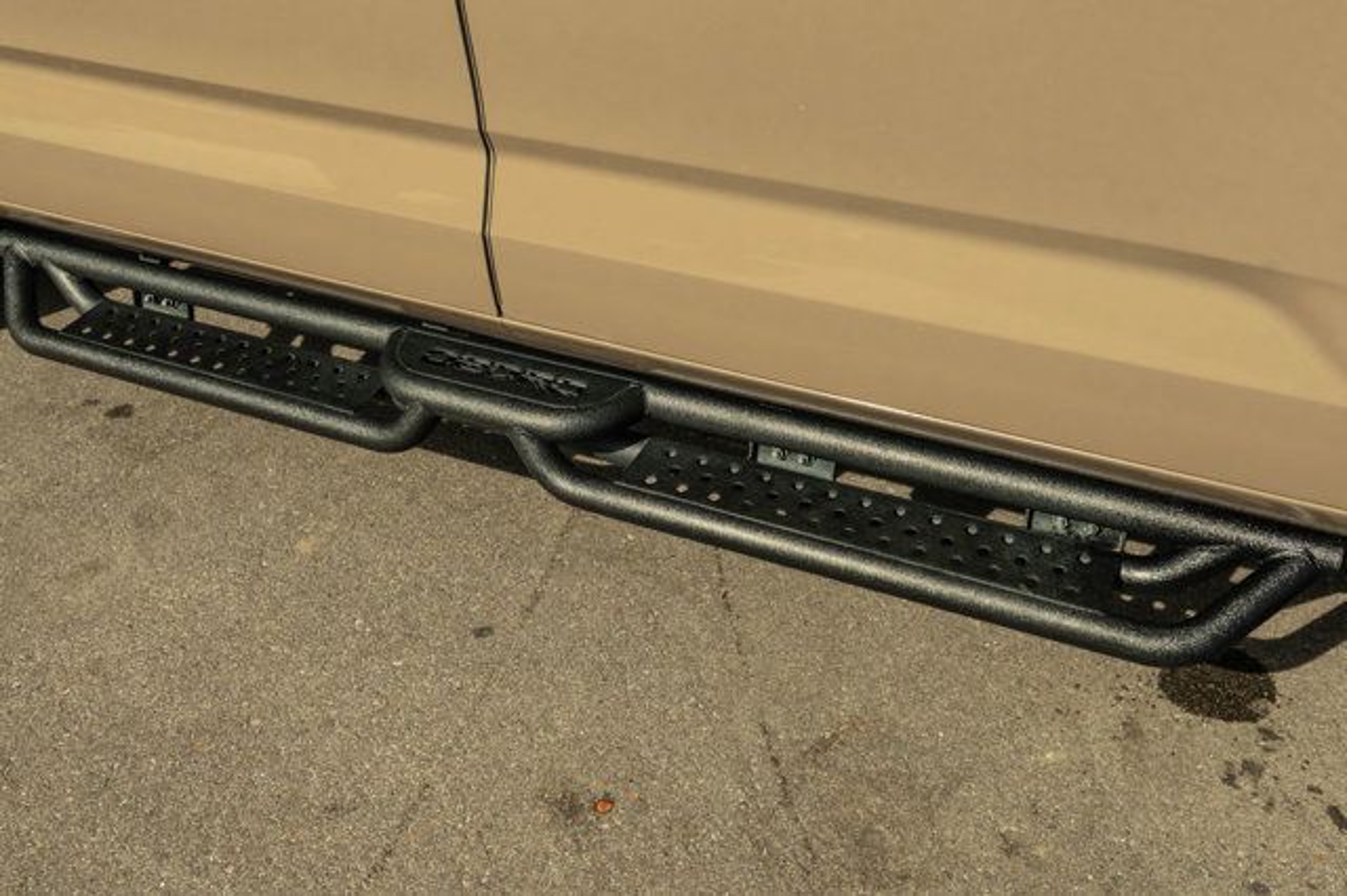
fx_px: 1346
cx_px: 674
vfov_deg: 36.8
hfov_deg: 53.2
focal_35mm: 36
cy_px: 448
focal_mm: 24
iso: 800
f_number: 10
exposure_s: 1/640
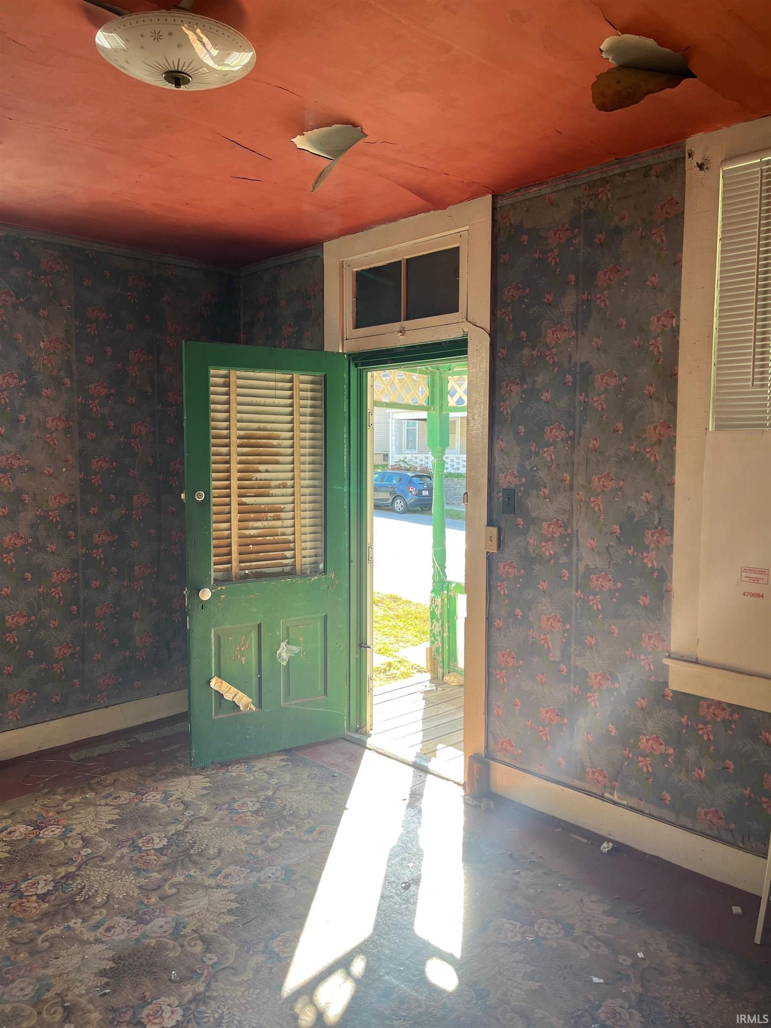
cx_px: 386
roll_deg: -0.1
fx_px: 772
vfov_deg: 67.3
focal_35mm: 26
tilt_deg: -5.5
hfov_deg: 53.1
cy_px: 514
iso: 40
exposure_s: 1/122
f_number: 1.6
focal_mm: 5.1
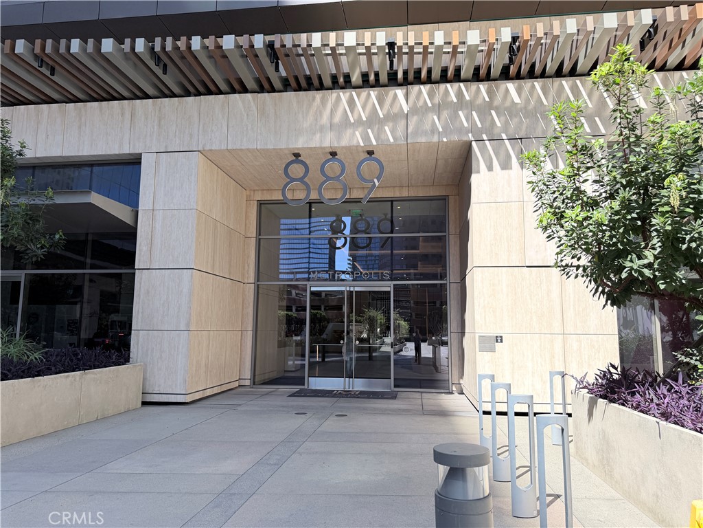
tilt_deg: +6.8
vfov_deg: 56.8
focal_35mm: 24
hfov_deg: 71.6
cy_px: 264
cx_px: 352
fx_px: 487
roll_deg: -0.4
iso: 80
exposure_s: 1/2000
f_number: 1.78
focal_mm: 6.76
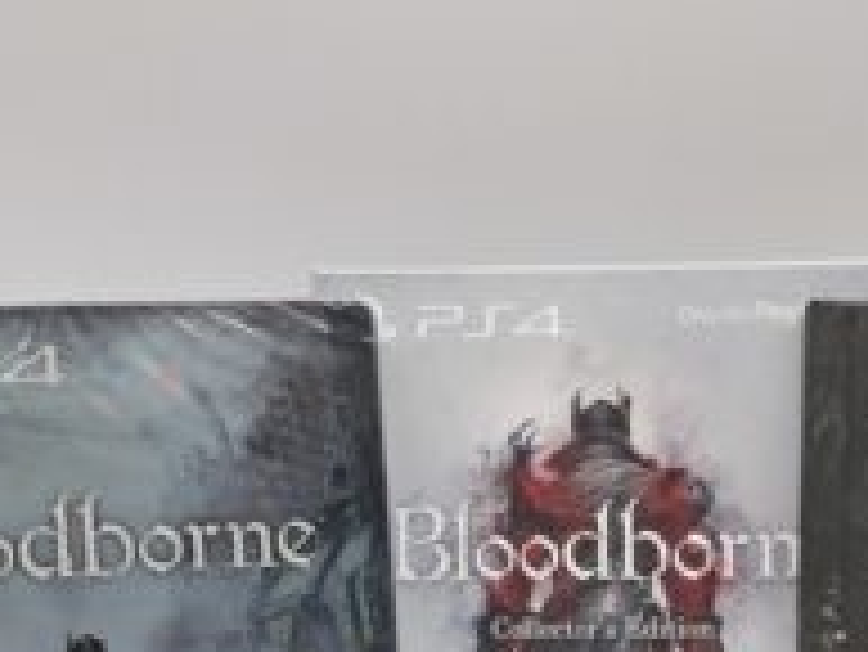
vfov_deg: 24.9
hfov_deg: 34.0
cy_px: 656
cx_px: 576
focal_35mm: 56
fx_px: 1405
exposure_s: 1/50
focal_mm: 4
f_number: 1.8
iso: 50
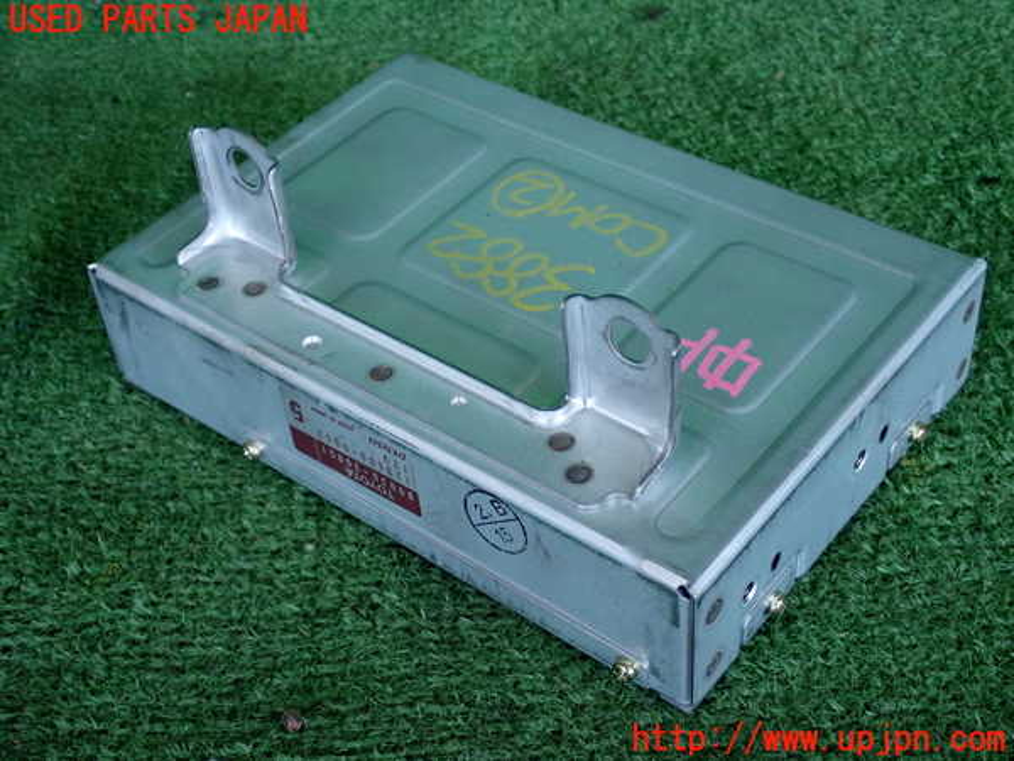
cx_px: 507
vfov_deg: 29.1
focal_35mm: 50
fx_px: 1465
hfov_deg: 38.2
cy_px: 380
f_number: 3.2
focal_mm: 9.01
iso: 500
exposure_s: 1/125
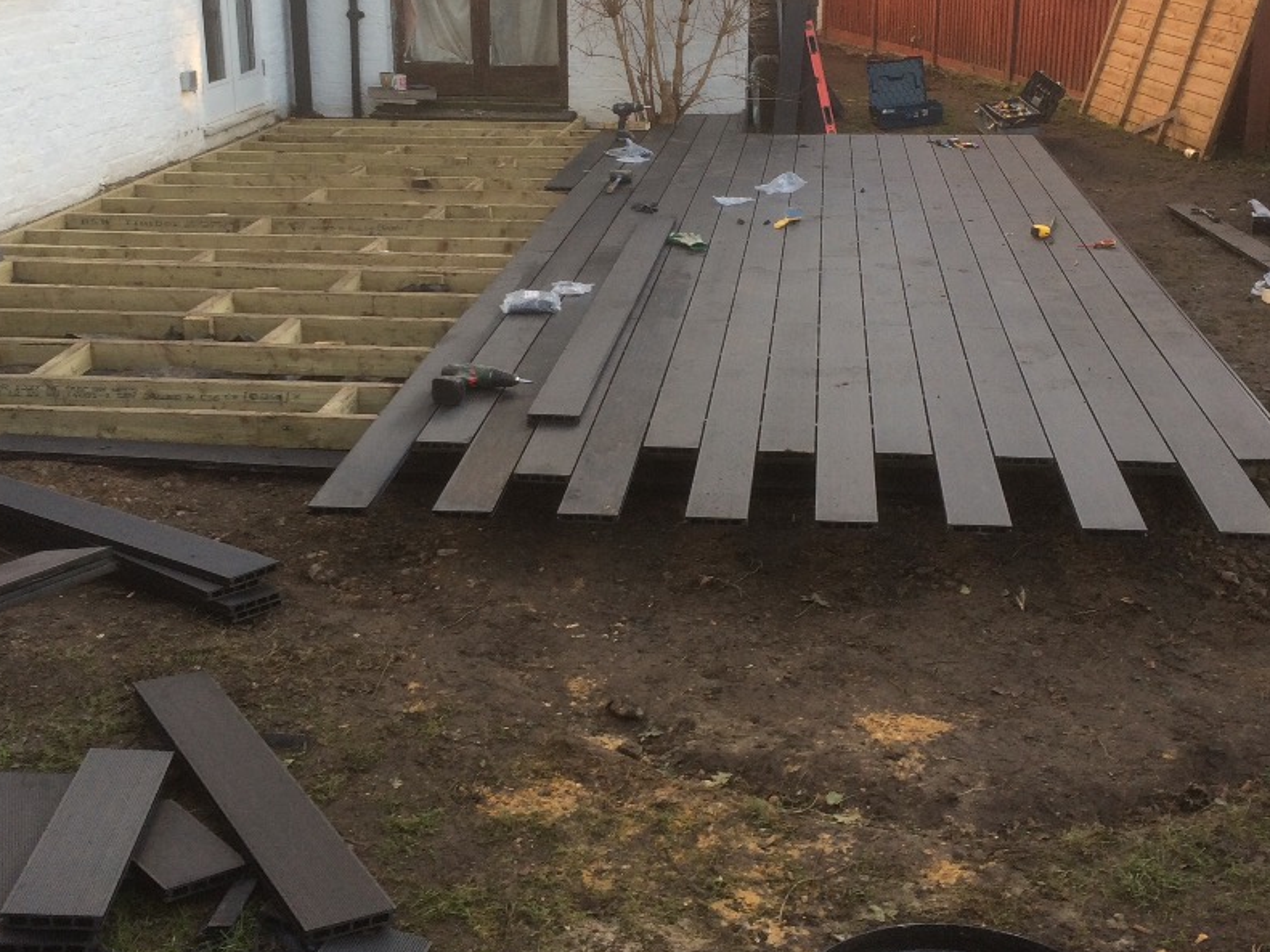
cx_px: 673
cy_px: 331
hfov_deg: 42.9
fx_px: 1614
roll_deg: +1.5
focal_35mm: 44
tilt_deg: -16.8
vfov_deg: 32.6
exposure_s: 1/100
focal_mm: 4.15
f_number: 2.2
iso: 40
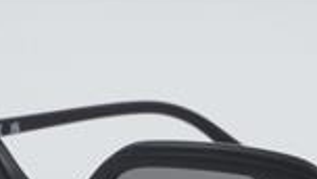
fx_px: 1734
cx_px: 238
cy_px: 264
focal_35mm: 206
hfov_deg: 10.4
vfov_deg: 5.9
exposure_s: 1/4
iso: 100
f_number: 32
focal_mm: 50
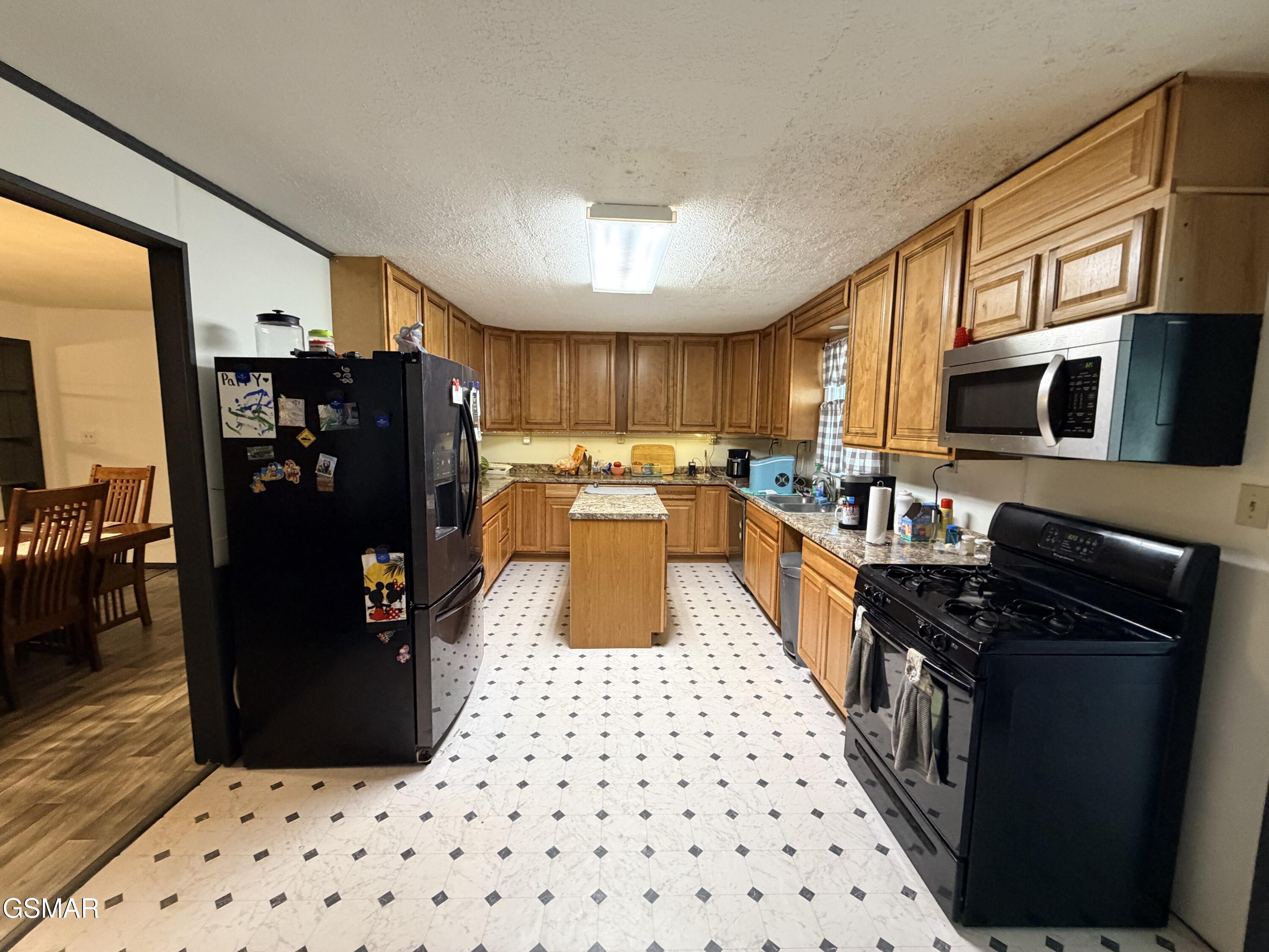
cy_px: 476
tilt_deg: -7.3
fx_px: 513
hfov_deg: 102.1
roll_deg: -0.5
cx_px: 634
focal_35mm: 14
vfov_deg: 85.7
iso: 400
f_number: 2.2
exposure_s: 1/60
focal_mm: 2.22
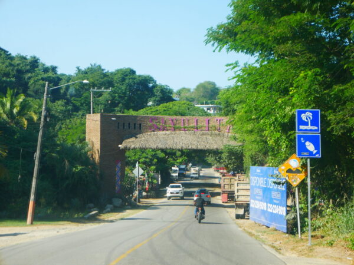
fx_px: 859
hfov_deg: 23.3
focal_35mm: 84
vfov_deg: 17.6
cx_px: 177
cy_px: 132
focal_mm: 42
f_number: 7.1
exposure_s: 1/320
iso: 200
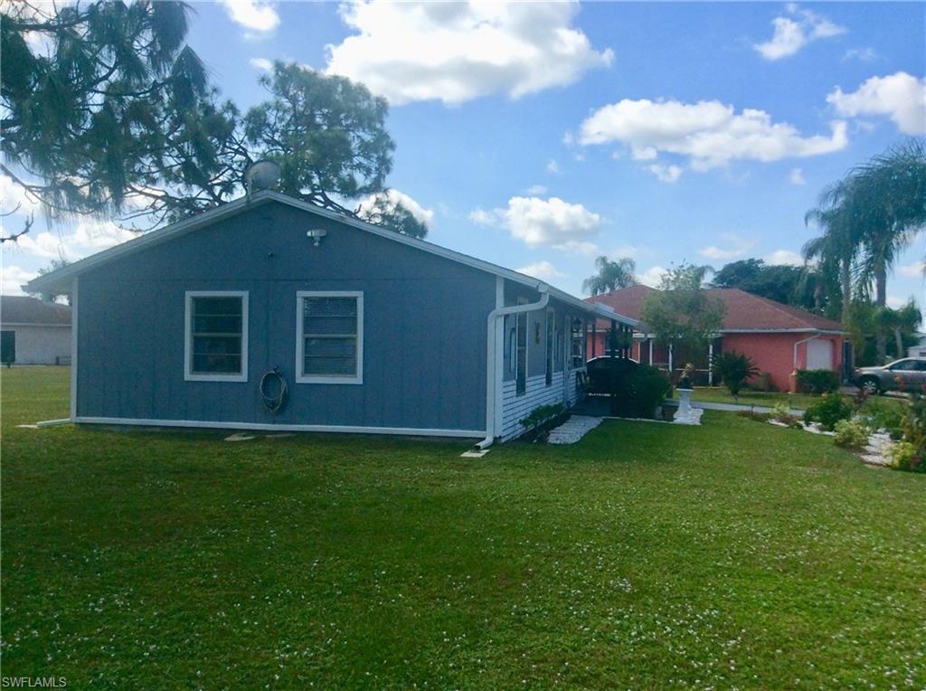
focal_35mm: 32
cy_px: 346
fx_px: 854
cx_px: 463
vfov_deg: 44.0
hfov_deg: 56.9
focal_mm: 3.3
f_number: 2.4
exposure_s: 1/1395
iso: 32
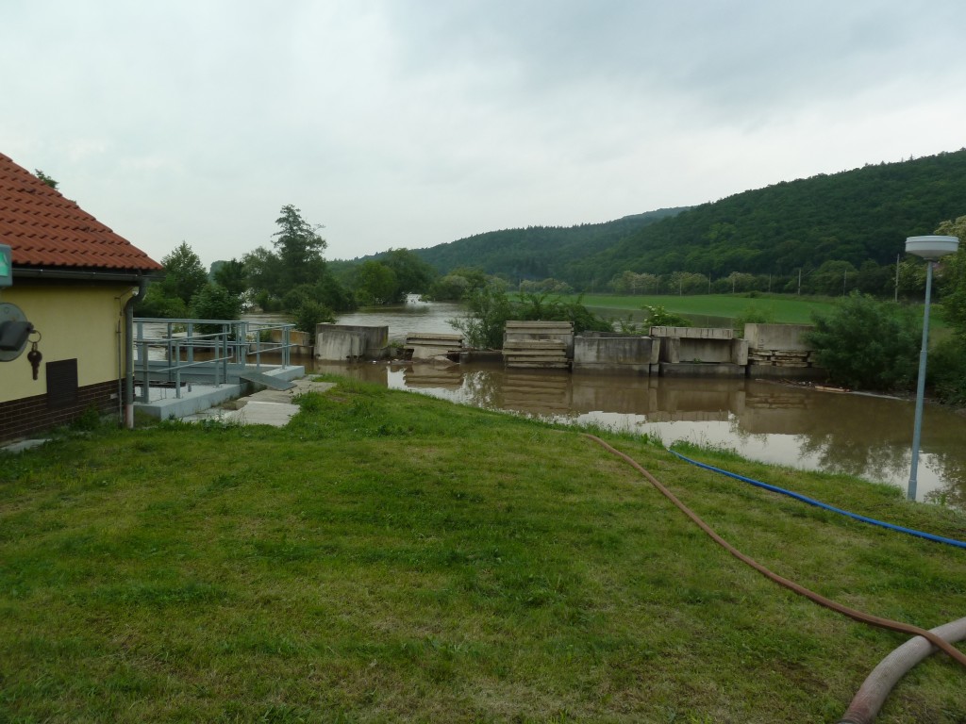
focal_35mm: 25
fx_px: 698
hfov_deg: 69.4
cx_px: 483
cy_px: 362
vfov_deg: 54.9
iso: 80
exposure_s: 1/50
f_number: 3.3
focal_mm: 4.1
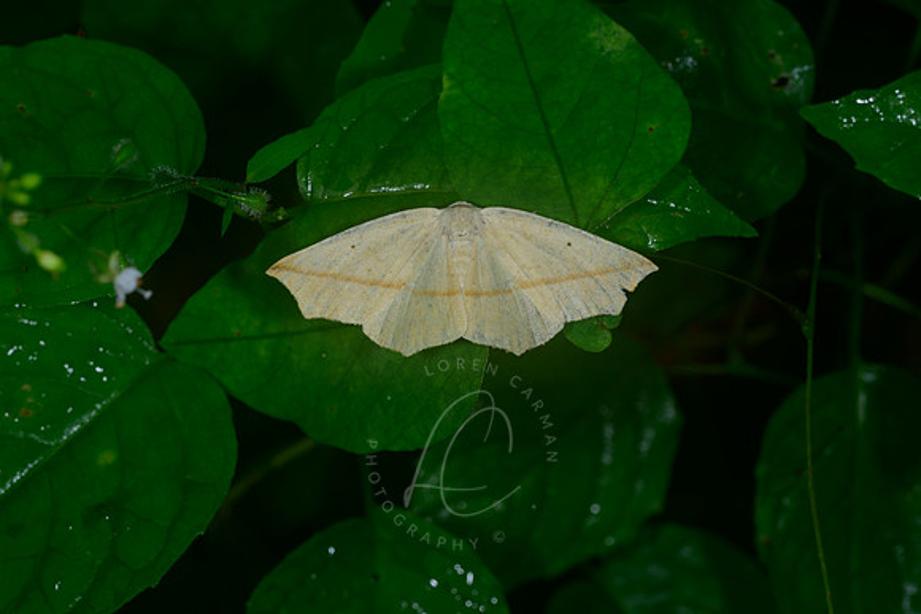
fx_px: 3535
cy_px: 307
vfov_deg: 9.9
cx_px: 461
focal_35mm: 138
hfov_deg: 14.8
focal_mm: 105
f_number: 18
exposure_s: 1/200
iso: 64
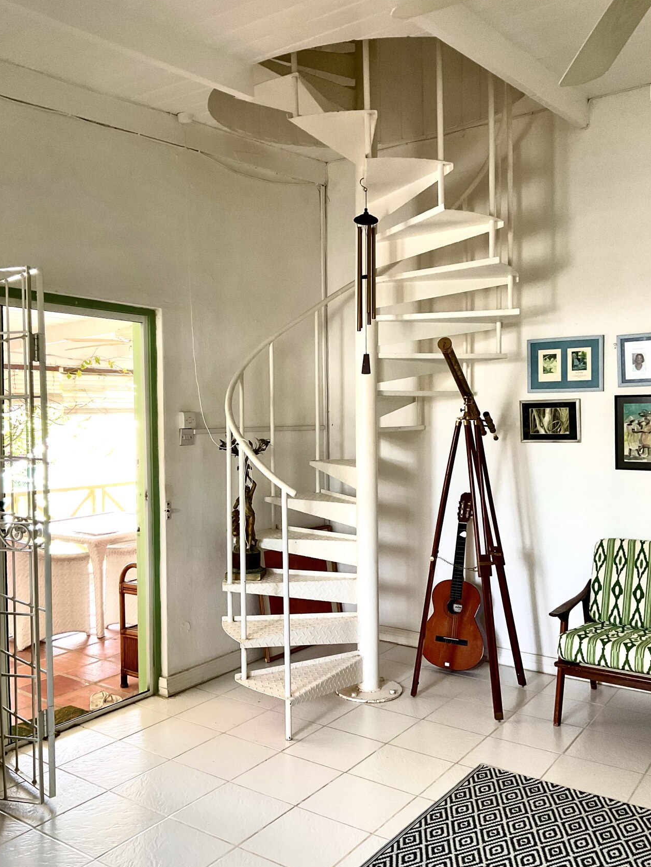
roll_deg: +0.5
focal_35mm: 31
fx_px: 777
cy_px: 440
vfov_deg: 58.3
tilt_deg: -1.7
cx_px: 308
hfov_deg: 45.4
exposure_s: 1/60
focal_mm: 3
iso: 64
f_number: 1.8
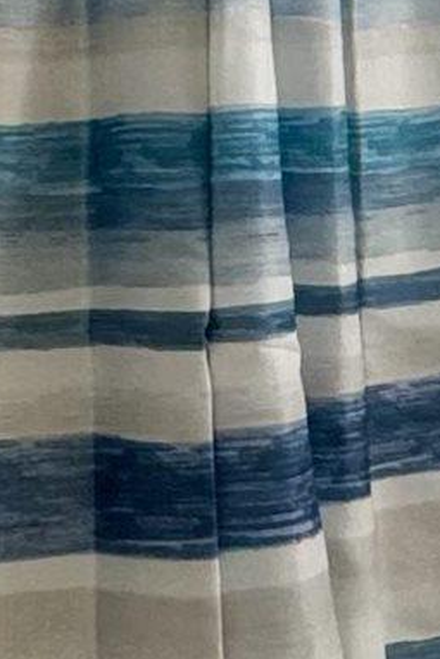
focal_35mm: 117
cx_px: 563
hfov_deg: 11.4
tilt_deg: -8.0
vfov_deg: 17.5
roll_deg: -0.9
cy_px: 316
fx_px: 2143
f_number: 2.2
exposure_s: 1/120
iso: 250
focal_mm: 2.22
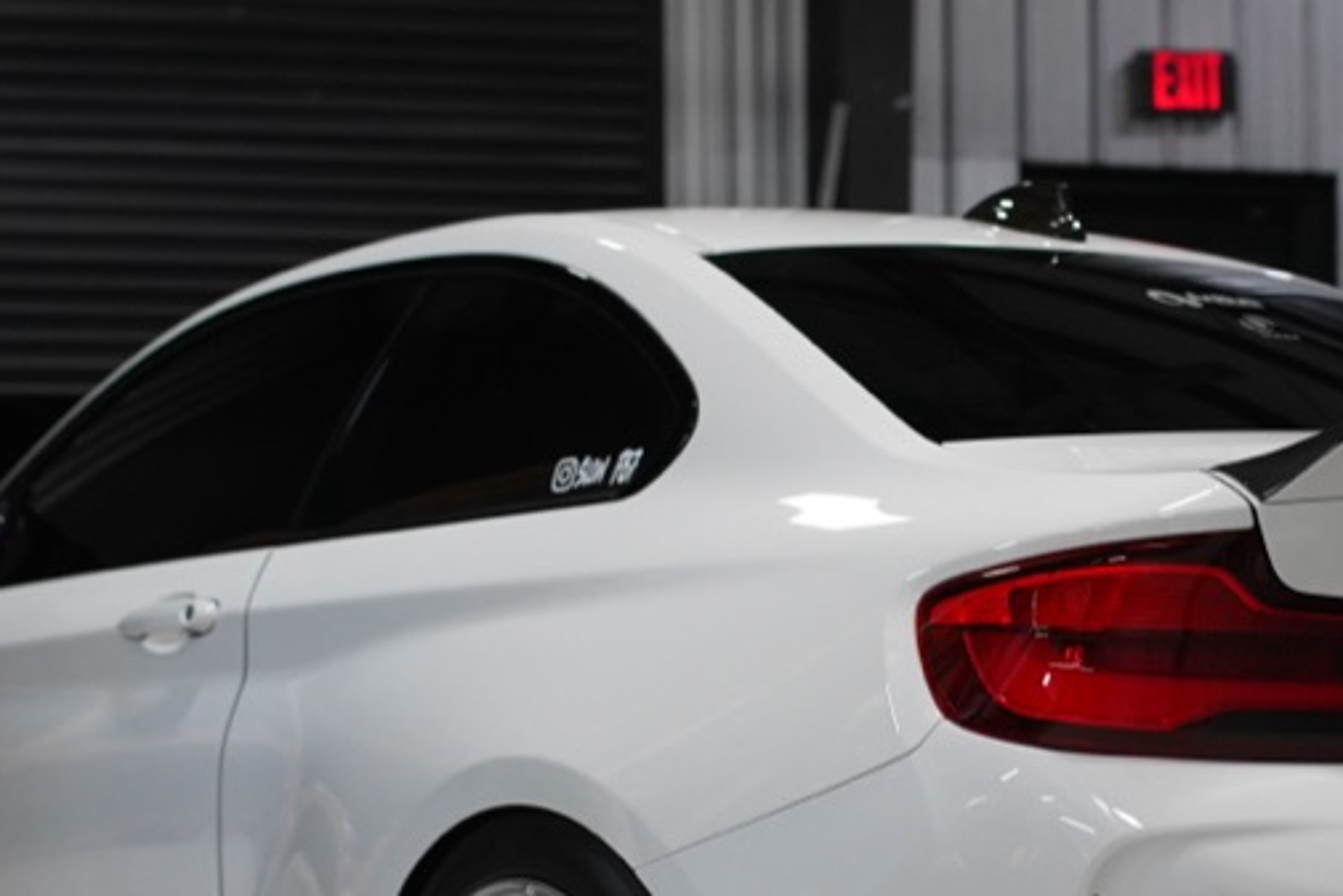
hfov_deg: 20.8
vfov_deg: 14.1
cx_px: 1016
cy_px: 626
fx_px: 3619
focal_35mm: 97
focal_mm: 35
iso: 1600
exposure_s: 1/200
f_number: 2
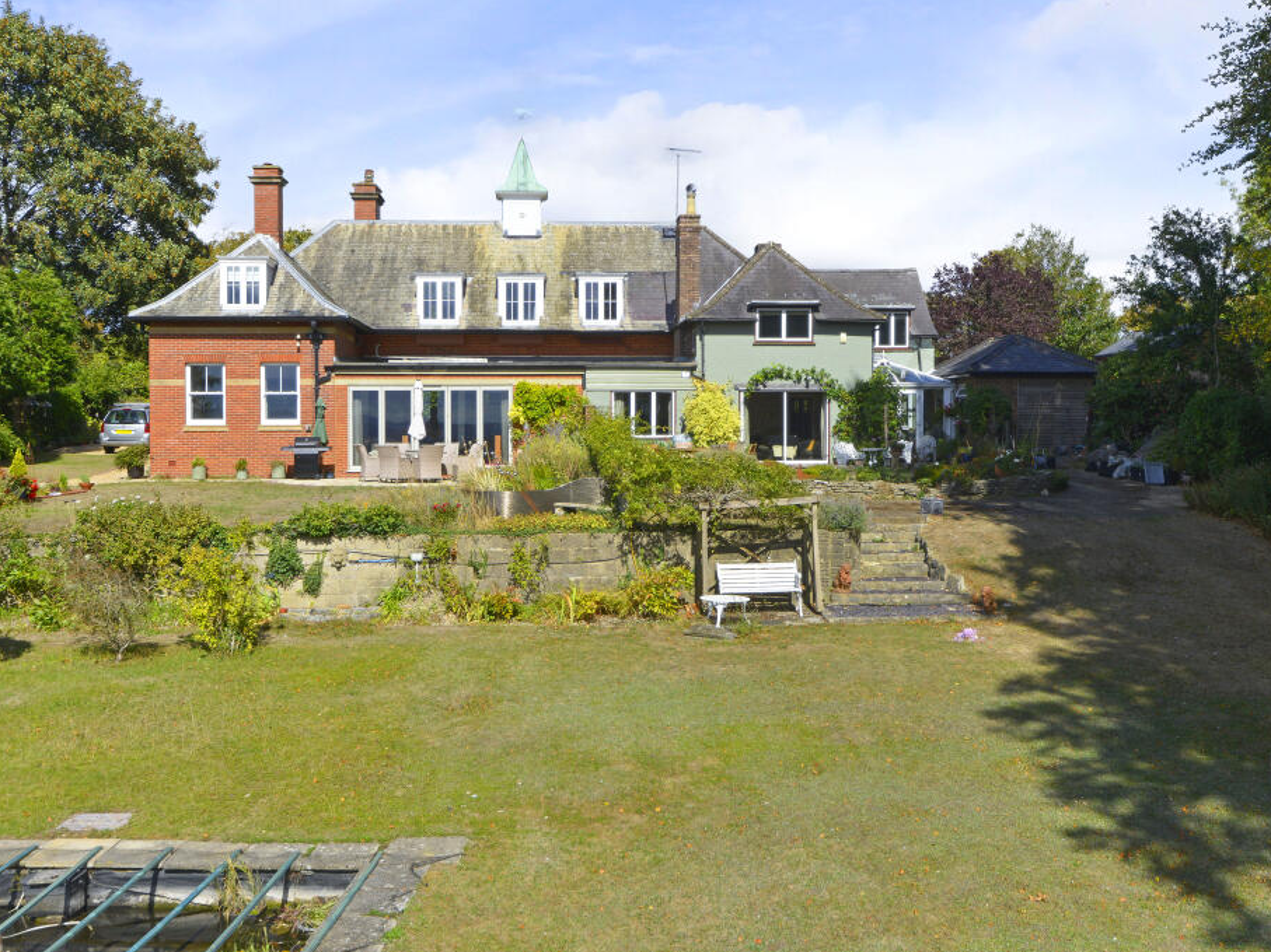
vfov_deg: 37.7
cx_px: 659
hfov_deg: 49.0
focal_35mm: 38
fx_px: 1395
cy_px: 477
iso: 400
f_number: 18
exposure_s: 1/200
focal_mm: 35
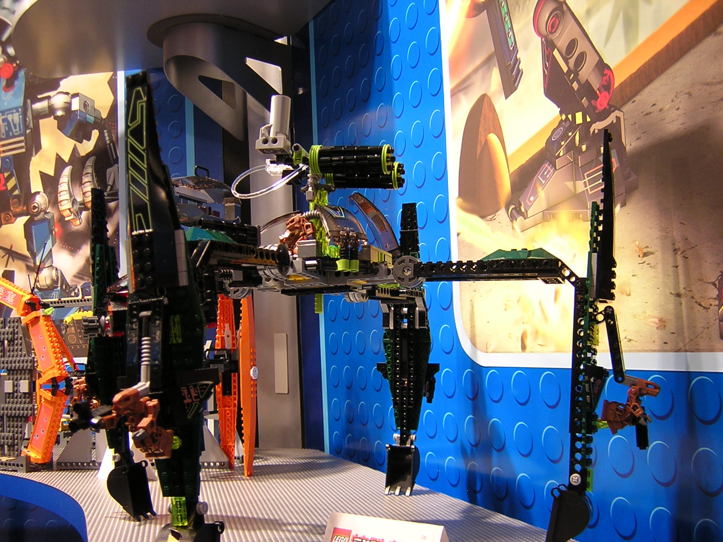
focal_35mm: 36
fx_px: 752
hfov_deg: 51.4
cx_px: 362
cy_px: 271
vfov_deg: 39.7
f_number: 2.6
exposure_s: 1/3.6
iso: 135
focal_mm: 4.7
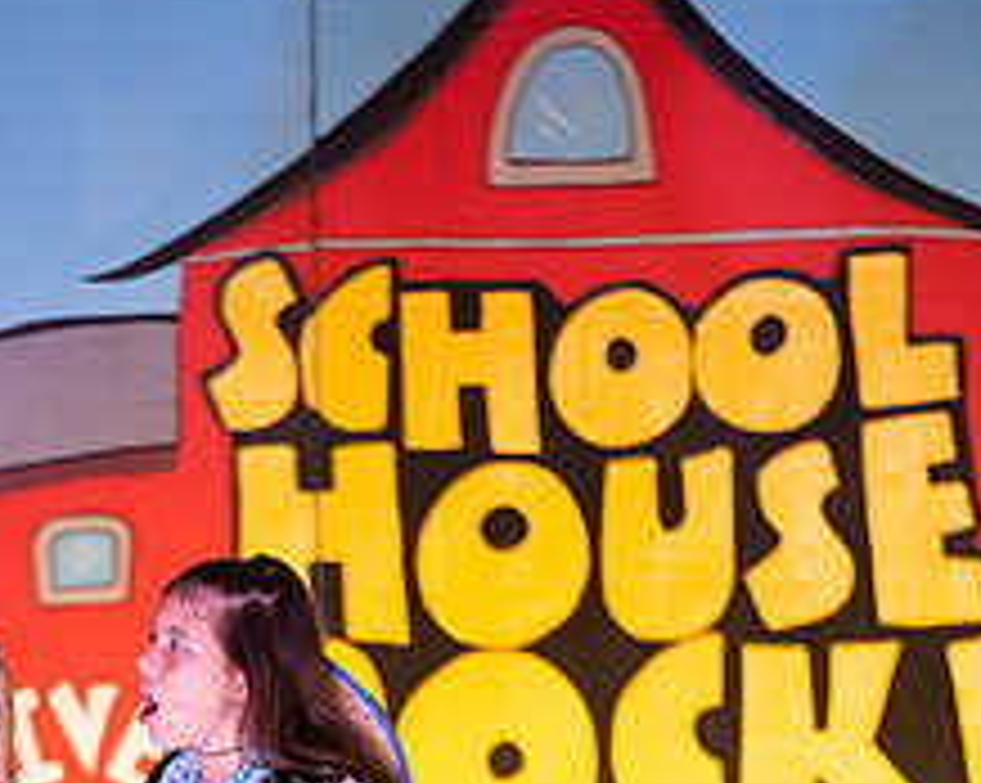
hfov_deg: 3.9
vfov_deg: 3.1
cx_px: 216
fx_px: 14504
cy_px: 803
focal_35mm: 500
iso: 500
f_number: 2.8
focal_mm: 200
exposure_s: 1/250
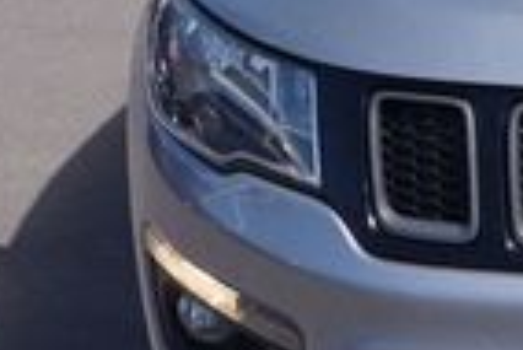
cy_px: 48
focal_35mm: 135
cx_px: 770
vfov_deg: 10.1
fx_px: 1963
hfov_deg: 14.2
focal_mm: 20
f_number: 8
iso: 100
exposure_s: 1/200
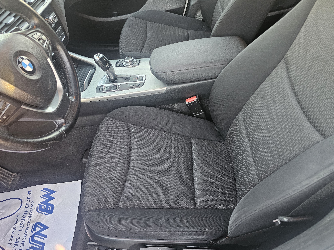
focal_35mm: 25
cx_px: 172
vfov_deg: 54.9
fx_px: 241
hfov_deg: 69.4
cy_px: 131
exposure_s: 1/50
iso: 640
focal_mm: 6.3
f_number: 1.7
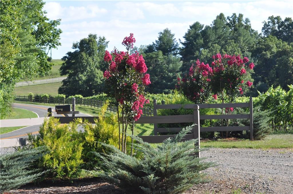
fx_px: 853
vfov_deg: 13.0
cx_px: 146
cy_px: 97
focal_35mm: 105
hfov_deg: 19.5
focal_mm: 70
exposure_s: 1/800
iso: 400
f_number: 7.1
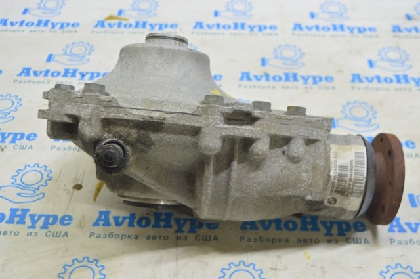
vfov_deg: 28.0
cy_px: 140
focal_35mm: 48
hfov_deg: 41.2
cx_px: 210
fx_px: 559
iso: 400
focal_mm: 32
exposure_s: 1/20
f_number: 5.6
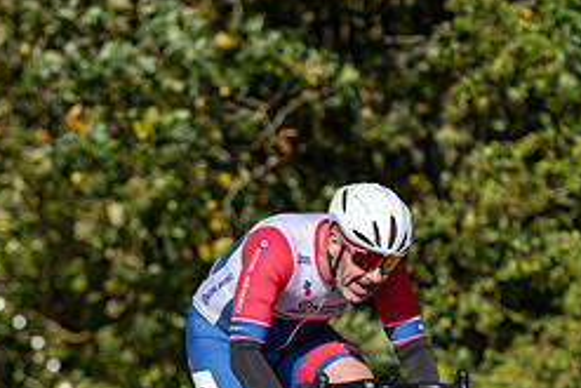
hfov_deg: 7.0
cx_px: 235
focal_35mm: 294
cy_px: 354
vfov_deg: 4.7
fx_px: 4747
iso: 160
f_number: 2.8
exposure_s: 1/2500
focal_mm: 125
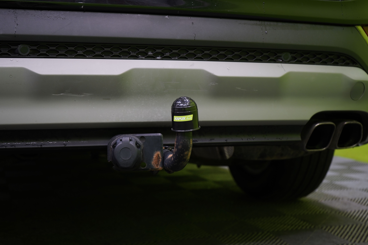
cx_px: 184
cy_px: 122
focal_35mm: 52
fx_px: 532
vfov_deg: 26.0
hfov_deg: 38.2
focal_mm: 52
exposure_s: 1/30
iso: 640
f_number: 5
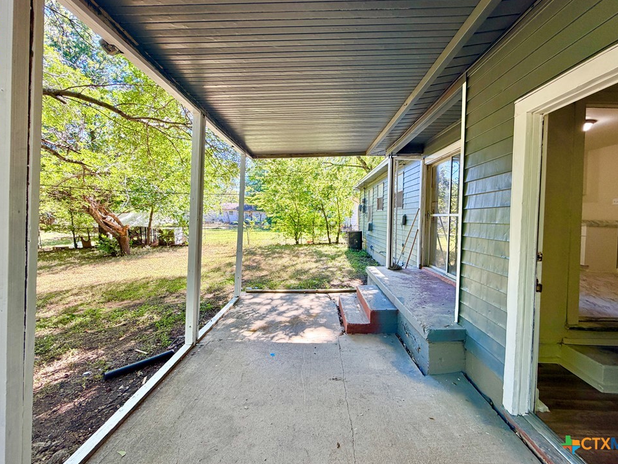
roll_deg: -0.9
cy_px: 219
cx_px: 324
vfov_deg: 81.7
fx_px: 268
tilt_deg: -0.5
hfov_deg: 98.1
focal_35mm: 15
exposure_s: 1/121
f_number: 2.2
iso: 50
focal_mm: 2.22
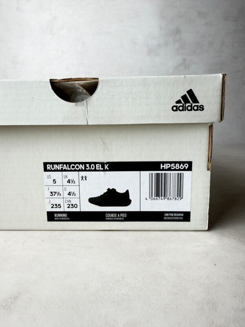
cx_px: 122
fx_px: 226
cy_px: 164
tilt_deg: -10.4
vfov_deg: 71.6
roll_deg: +1.0
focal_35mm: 24
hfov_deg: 56.8
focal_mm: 2.22
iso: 125
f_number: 2.2
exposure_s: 1/100
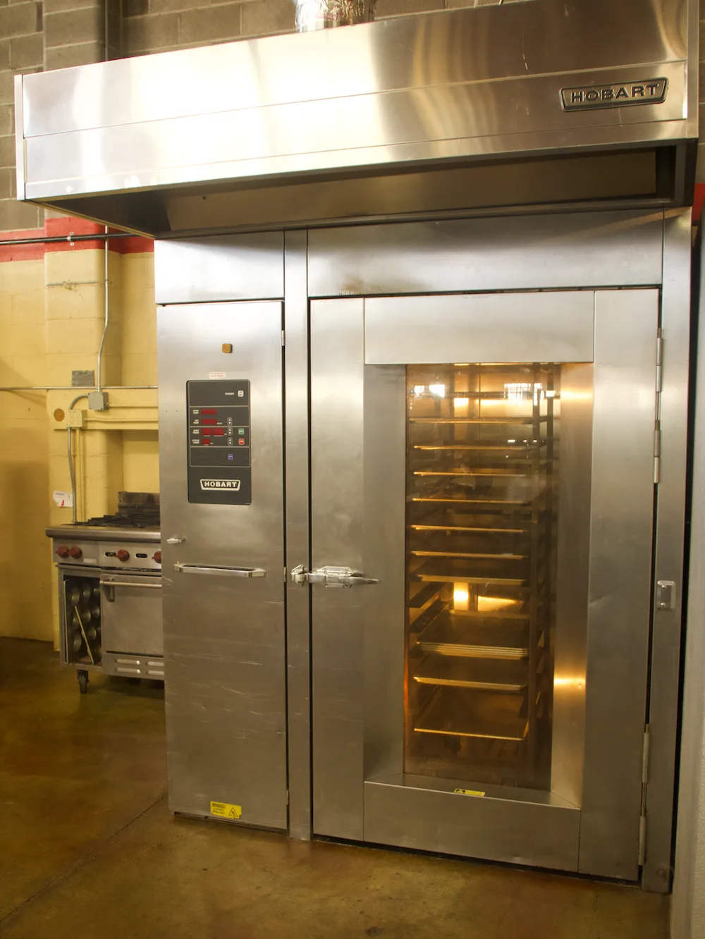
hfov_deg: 41.8
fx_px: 923
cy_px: 470
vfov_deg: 53.9
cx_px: 352
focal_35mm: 34
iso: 1250
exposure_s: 1/40
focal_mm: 17
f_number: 2.8
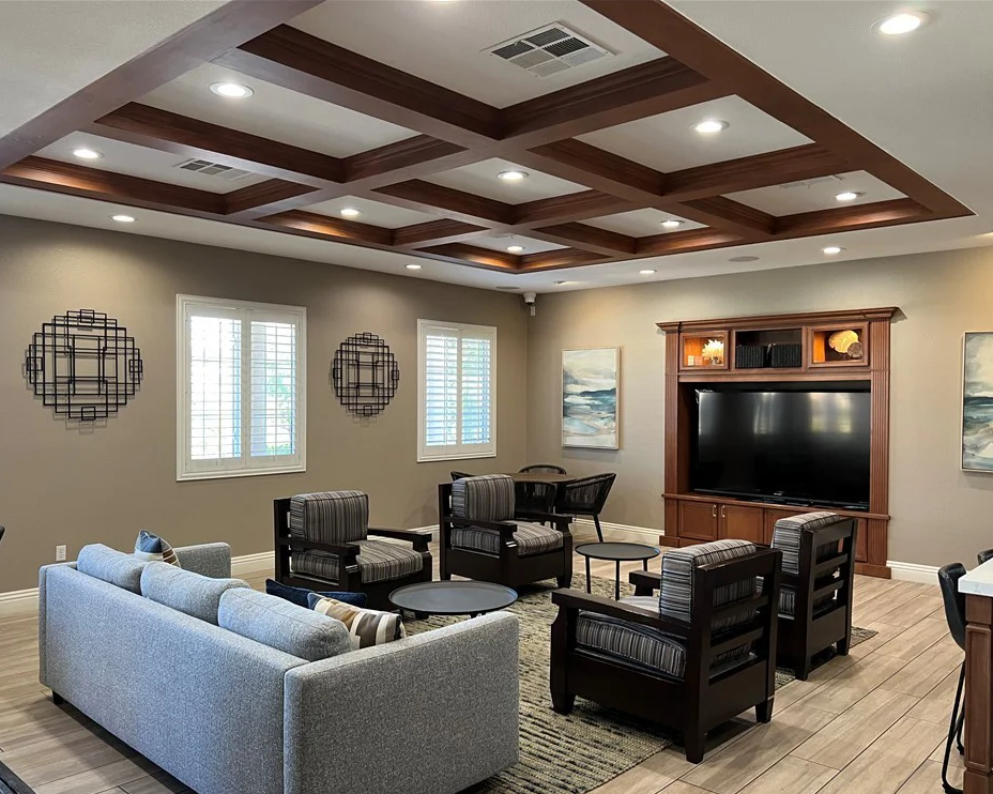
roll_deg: +0.1
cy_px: 410
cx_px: 491
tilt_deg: -1.4
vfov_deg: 51.5
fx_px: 823
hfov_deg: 62.2
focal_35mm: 28
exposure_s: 1/60
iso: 125
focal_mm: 5.7
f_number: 1.5
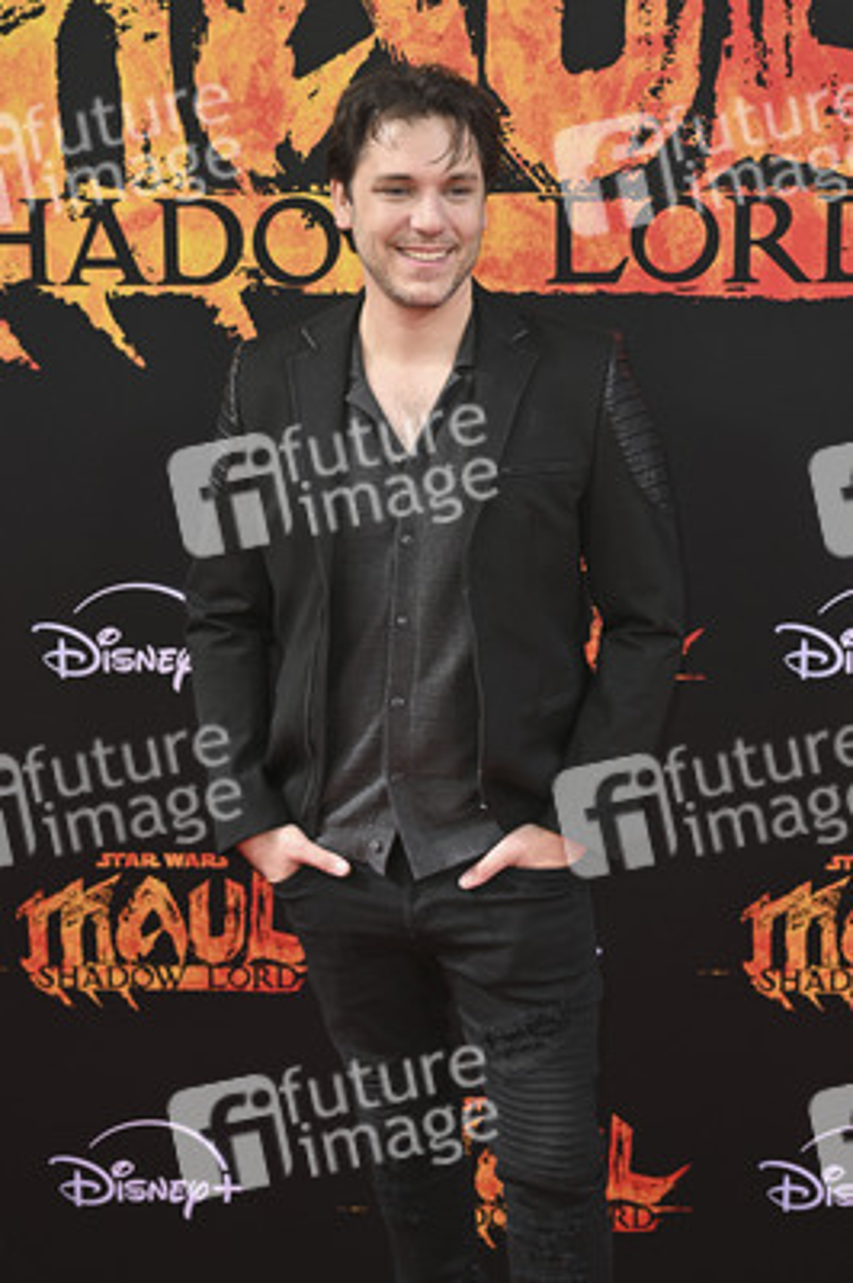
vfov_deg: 33.4
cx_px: 426
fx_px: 2136
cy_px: 642
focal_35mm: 60
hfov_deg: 22.6
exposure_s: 1/320
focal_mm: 60
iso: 640
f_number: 6.3
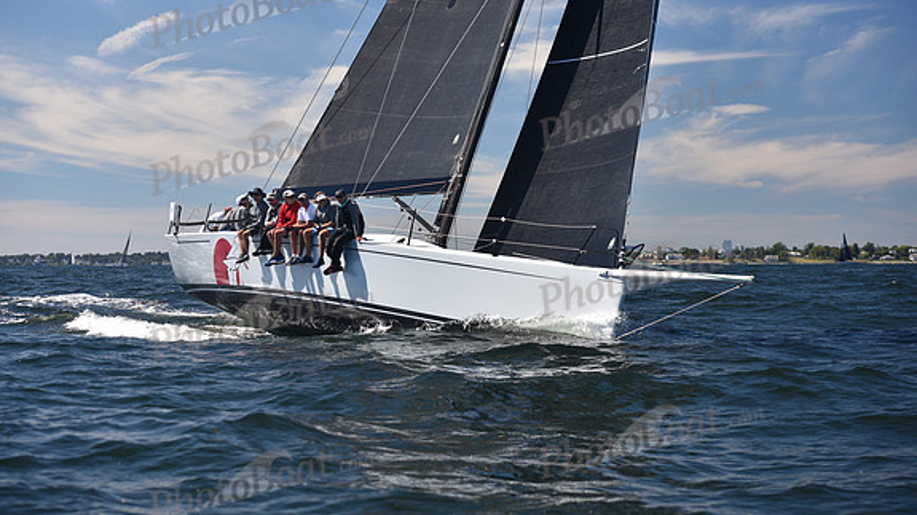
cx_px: 458
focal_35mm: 74
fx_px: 1799
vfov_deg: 16.3
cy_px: 214
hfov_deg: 28.6
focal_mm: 70
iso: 200
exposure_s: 1/800
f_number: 4
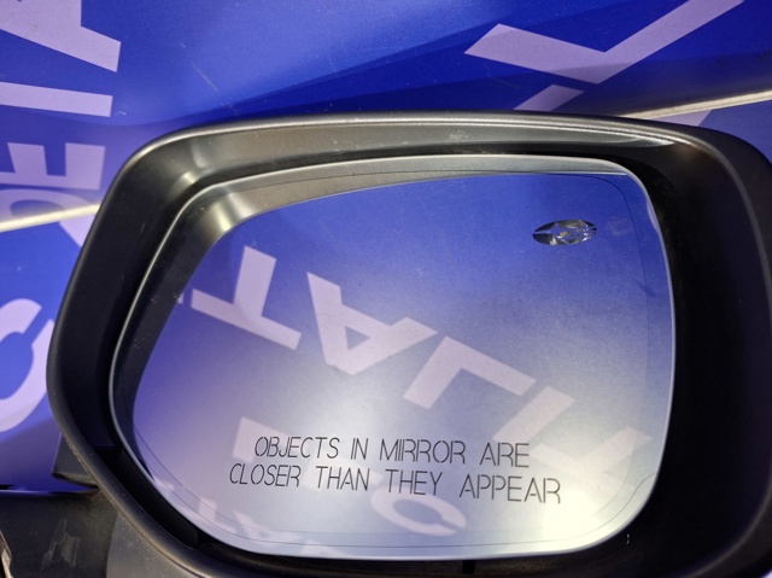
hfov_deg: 69.4
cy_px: 289
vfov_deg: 54.8
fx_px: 557
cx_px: 386
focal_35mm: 25
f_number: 1.8
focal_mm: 4.69
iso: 250
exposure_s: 1/33
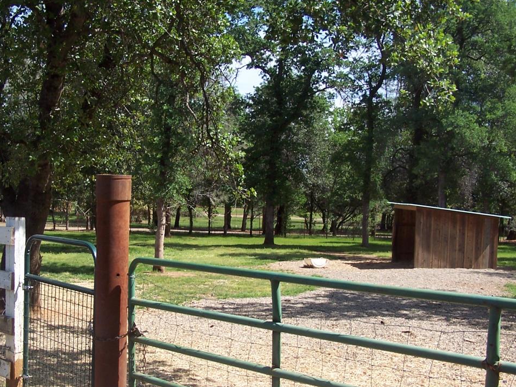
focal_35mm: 51
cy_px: 229
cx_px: 196
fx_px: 760
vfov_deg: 28.5
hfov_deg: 37.3
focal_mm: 6.3
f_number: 4
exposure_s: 1/500
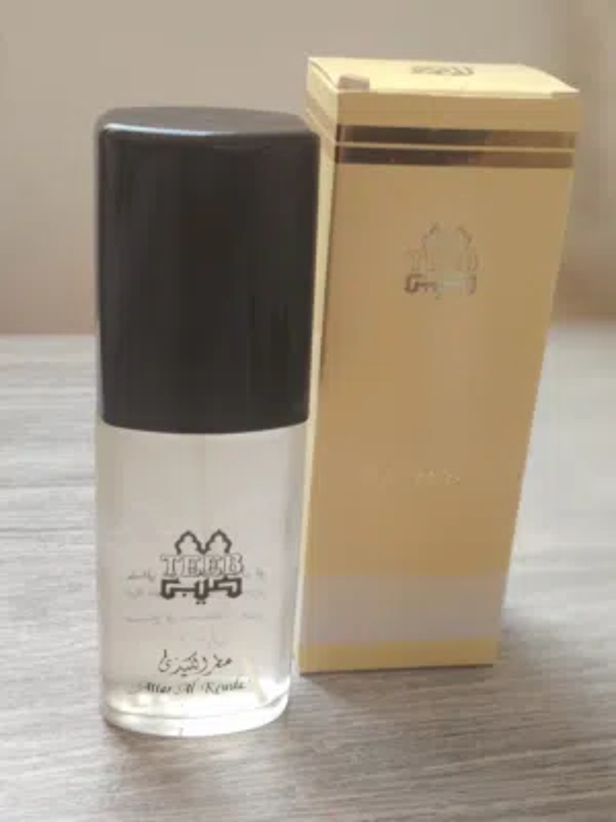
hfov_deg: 30.3
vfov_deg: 39.7
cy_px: 411
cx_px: 308
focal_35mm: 48
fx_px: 1139
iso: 181
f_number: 4
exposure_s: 1/50
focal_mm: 5.25
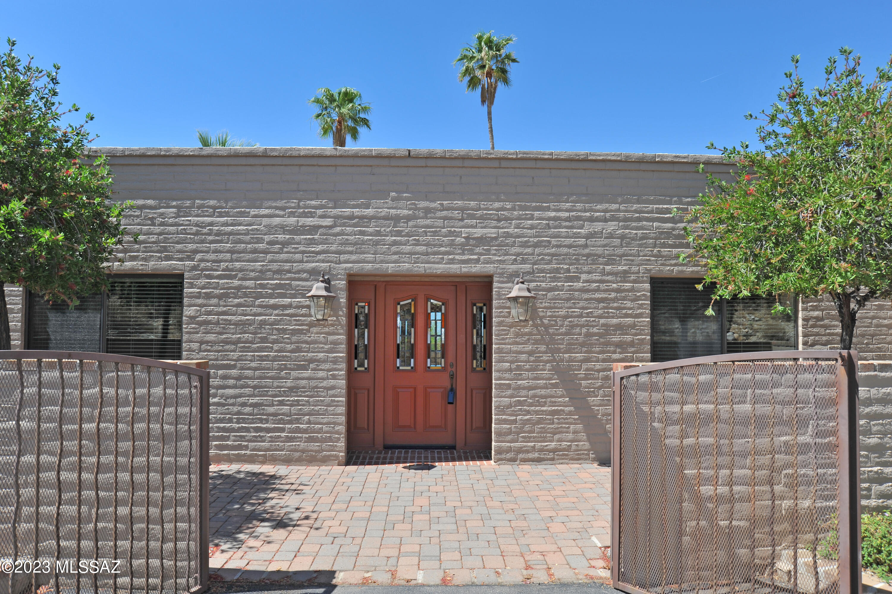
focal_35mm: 23
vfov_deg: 55.0
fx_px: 569
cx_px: 446
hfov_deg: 76.1
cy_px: 297
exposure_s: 1/320
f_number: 10
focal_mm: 23
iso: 200
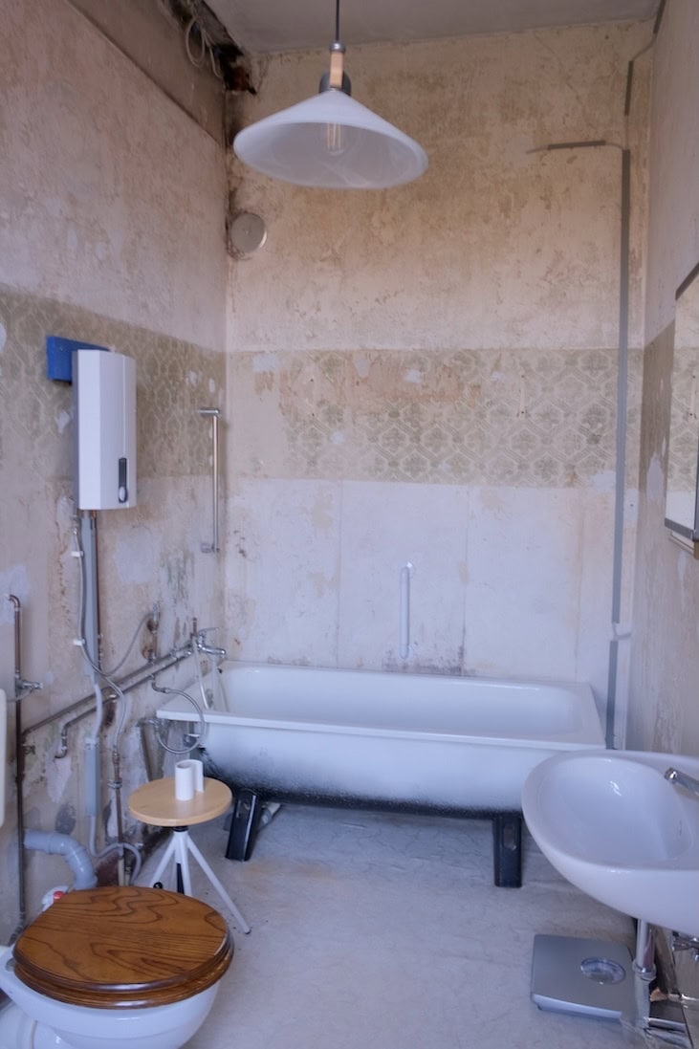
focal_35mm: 27
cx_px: 350
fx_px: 787
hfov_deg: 47.9
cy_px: 524
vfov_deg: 67.4
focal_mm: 18
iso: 400
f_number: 11
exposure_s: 1/2
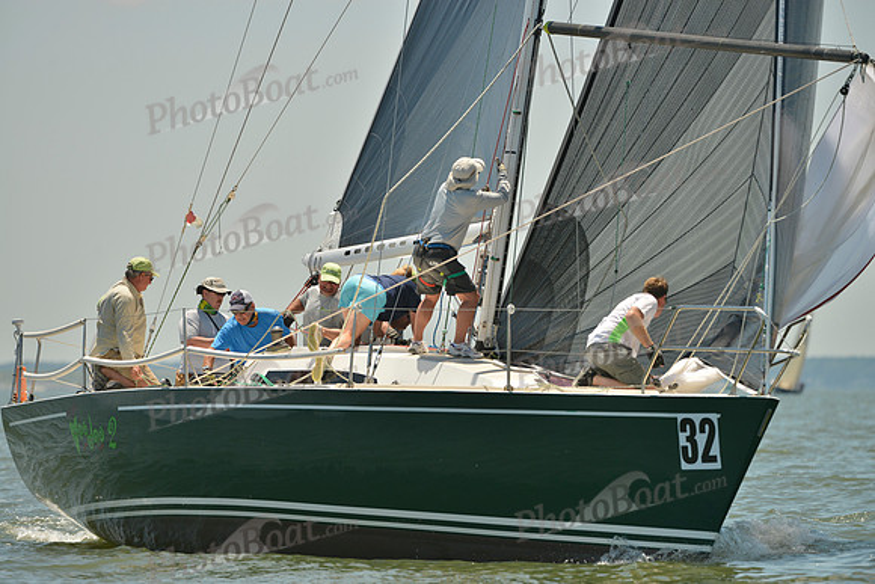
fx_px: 8265
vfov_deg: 4.0
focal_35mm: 340
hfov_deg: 6.1
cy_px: 292
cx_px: 438
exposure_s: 1/1250
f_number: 5.6
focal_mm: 340
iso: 200
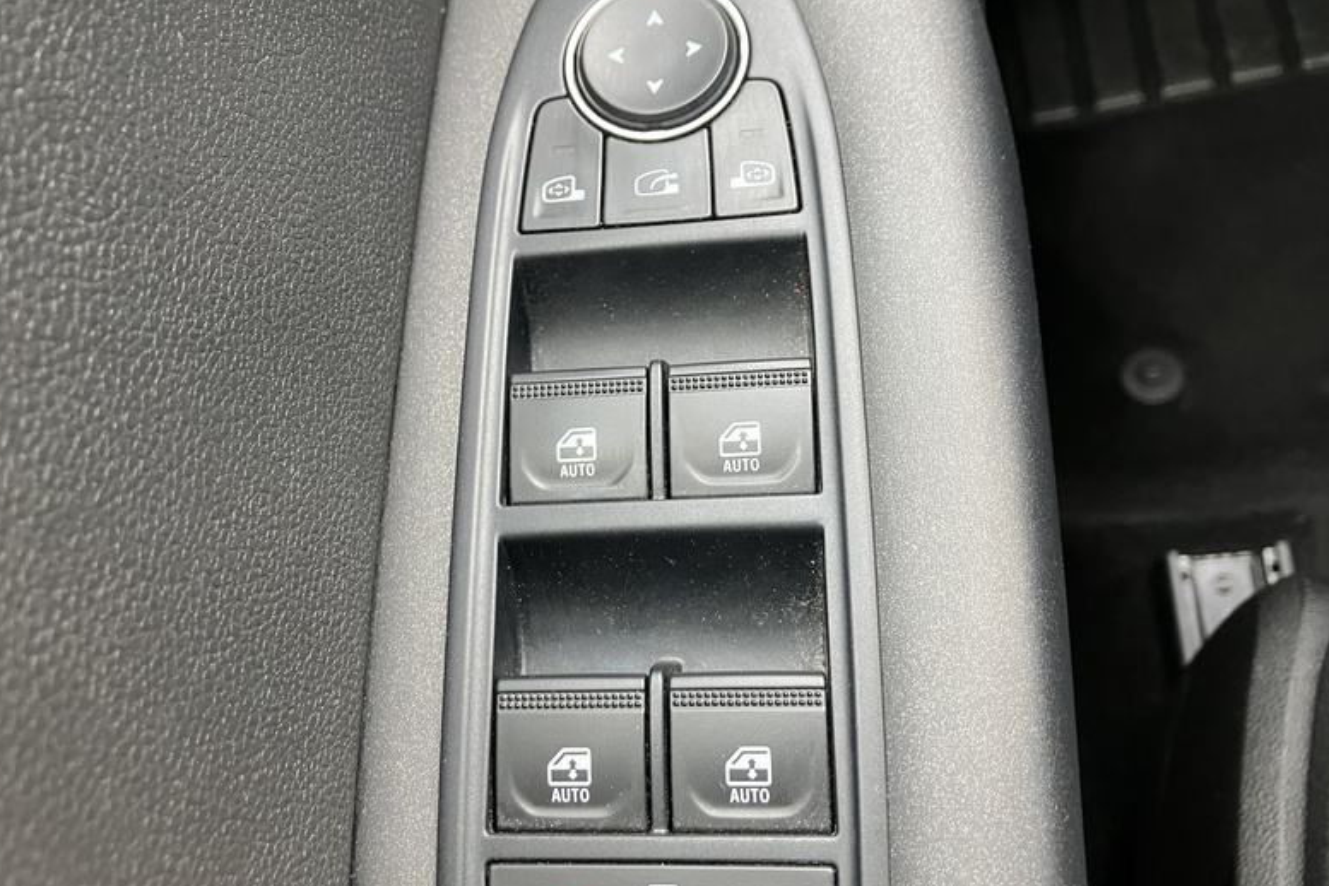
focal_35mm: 30
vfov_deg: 43.6
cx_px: 659
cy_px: 453
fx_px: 1107
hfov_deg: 61.9
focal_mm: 3.99
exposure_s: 1/57
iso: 160
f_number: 1.8
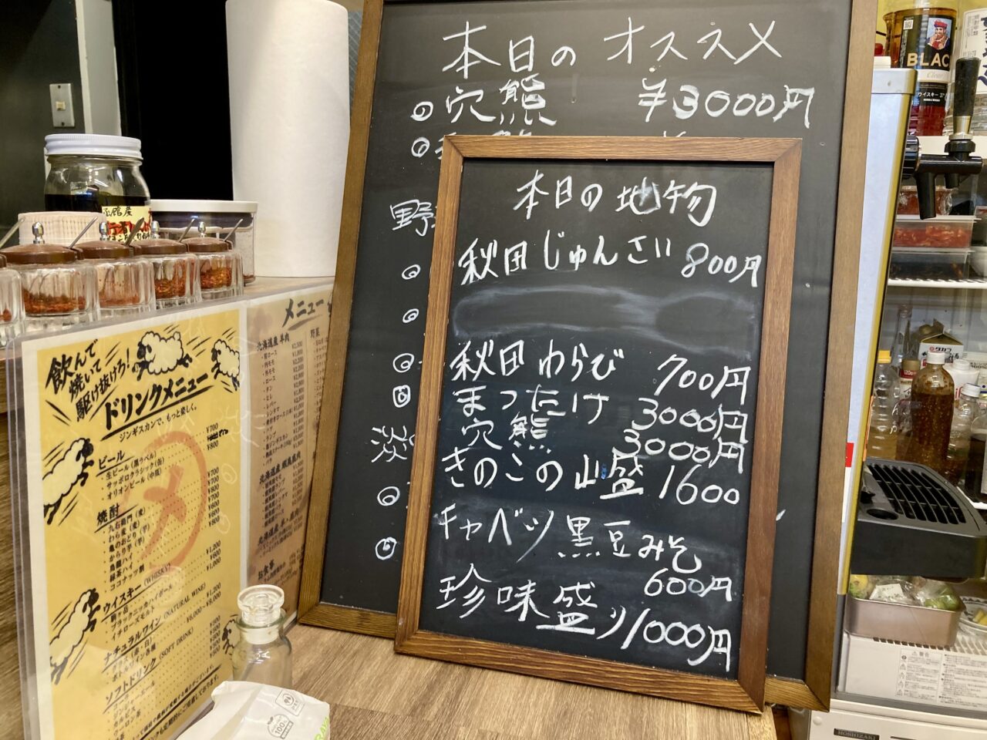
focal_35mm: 28
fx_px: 798
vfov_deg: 49.7
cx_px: 494
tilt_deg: -12.5
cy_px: 370
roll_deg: -1.3
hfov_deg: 63.4
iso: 125
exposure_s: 1/50
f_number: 1.8
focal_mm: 3.99
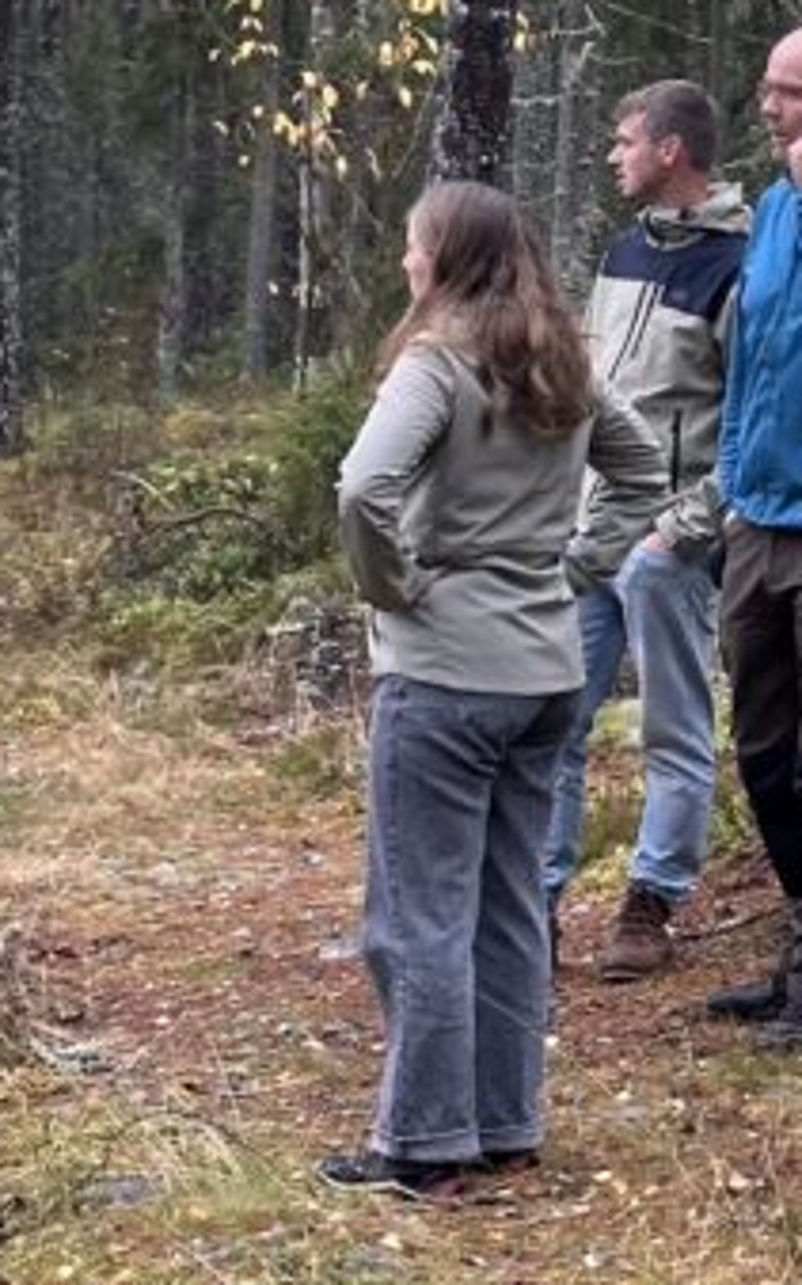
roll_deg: -2.5
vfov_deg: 13.5
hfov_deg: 8.5
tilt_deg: -4.8
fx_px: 5390
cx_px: 525
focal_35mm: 154
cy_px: 308
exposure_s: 1/57
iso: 250
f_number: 1.78
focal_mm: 6.86
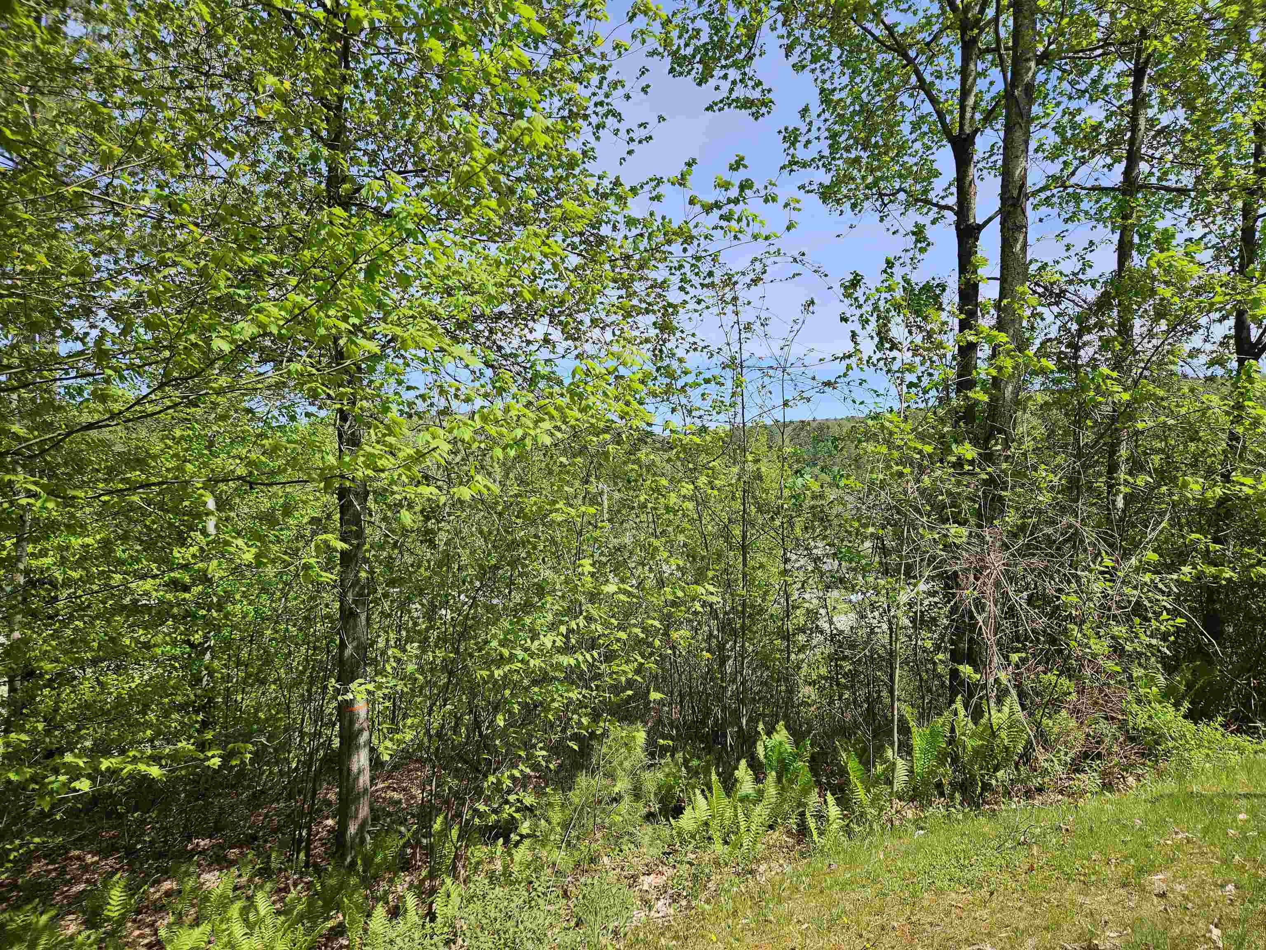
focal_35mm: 23
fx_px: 841
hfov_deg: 73.9
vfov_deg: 58.9
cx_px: 633
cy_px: 475
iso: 25
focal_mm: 5.4
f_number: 1.8
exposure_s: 1/1525
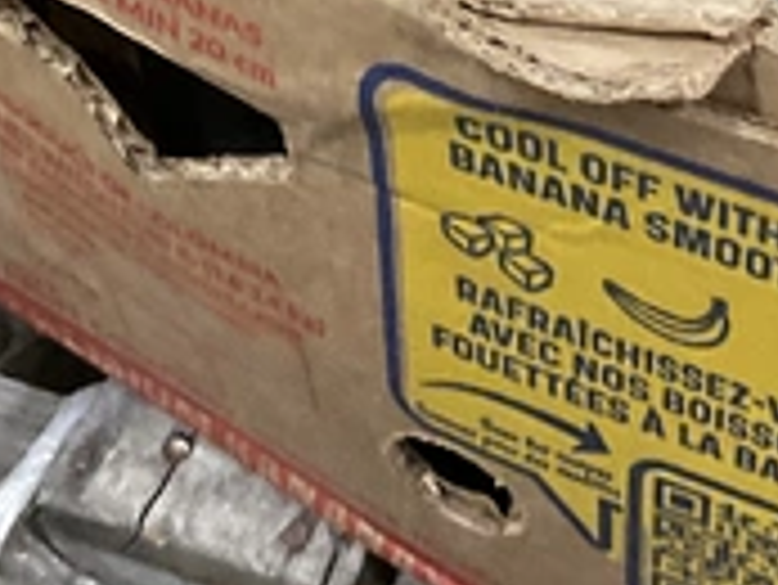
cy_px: -412
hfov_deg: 15.4
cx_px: 778
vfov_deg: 11.1
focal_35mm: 126
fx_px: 2834
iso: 320
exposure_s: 1/40
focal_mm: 3
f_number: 1.8
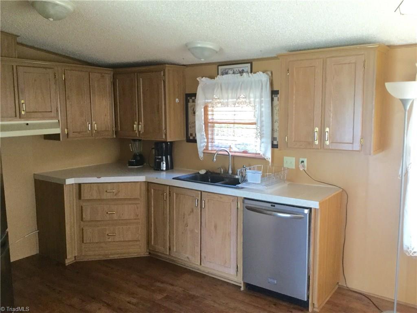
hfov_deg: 58.4
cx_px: 208
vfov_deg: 45.4
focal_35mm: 31
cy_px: 156
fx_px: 373
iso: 125
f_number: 2.4
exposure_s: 1/30
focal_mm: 3.3
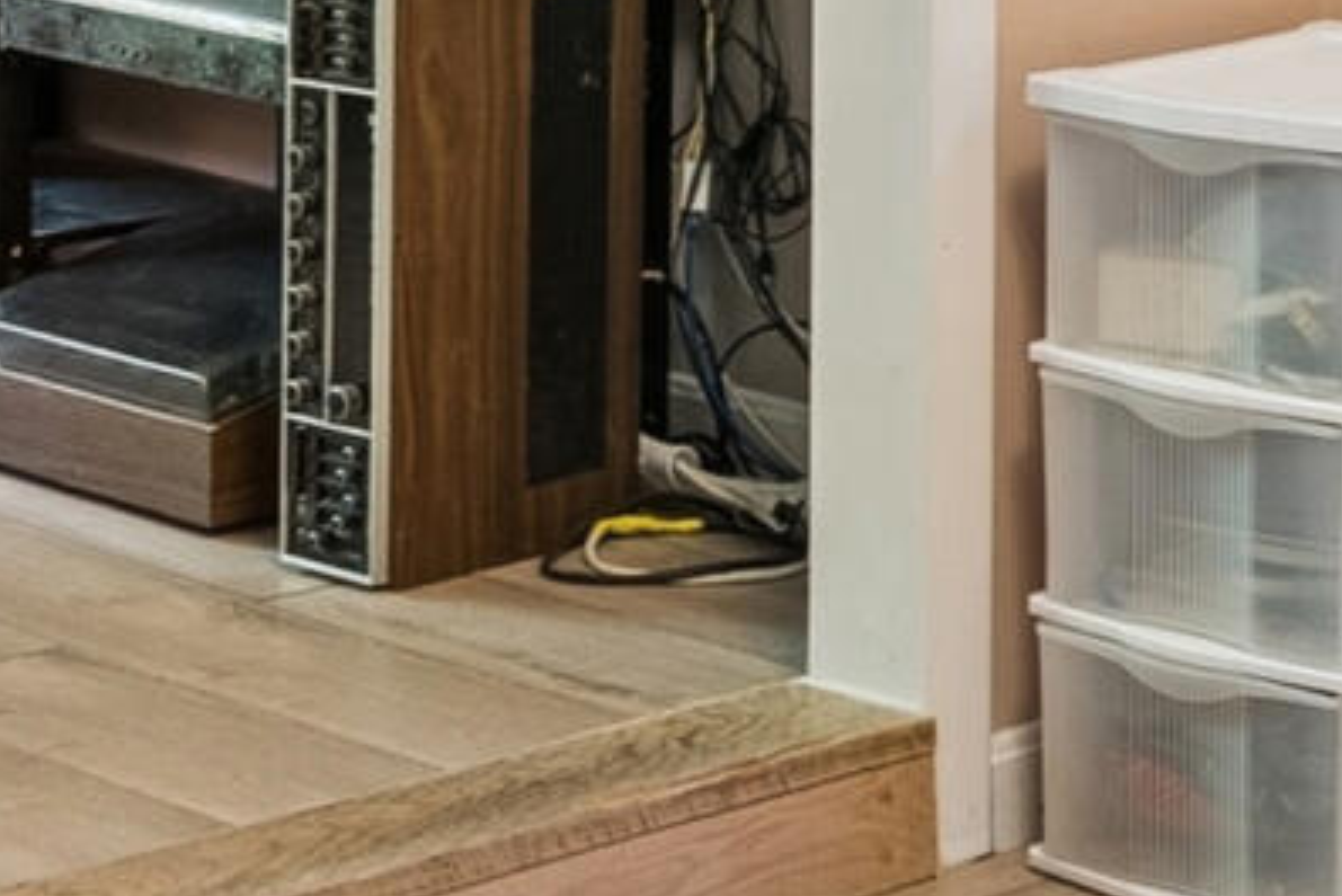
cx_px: 706
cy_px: -522
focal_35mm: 121
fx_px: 4512
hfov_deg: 16.9
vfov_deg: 10.8
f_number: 7.1
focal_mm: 16
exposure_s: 1/2.5
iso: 320
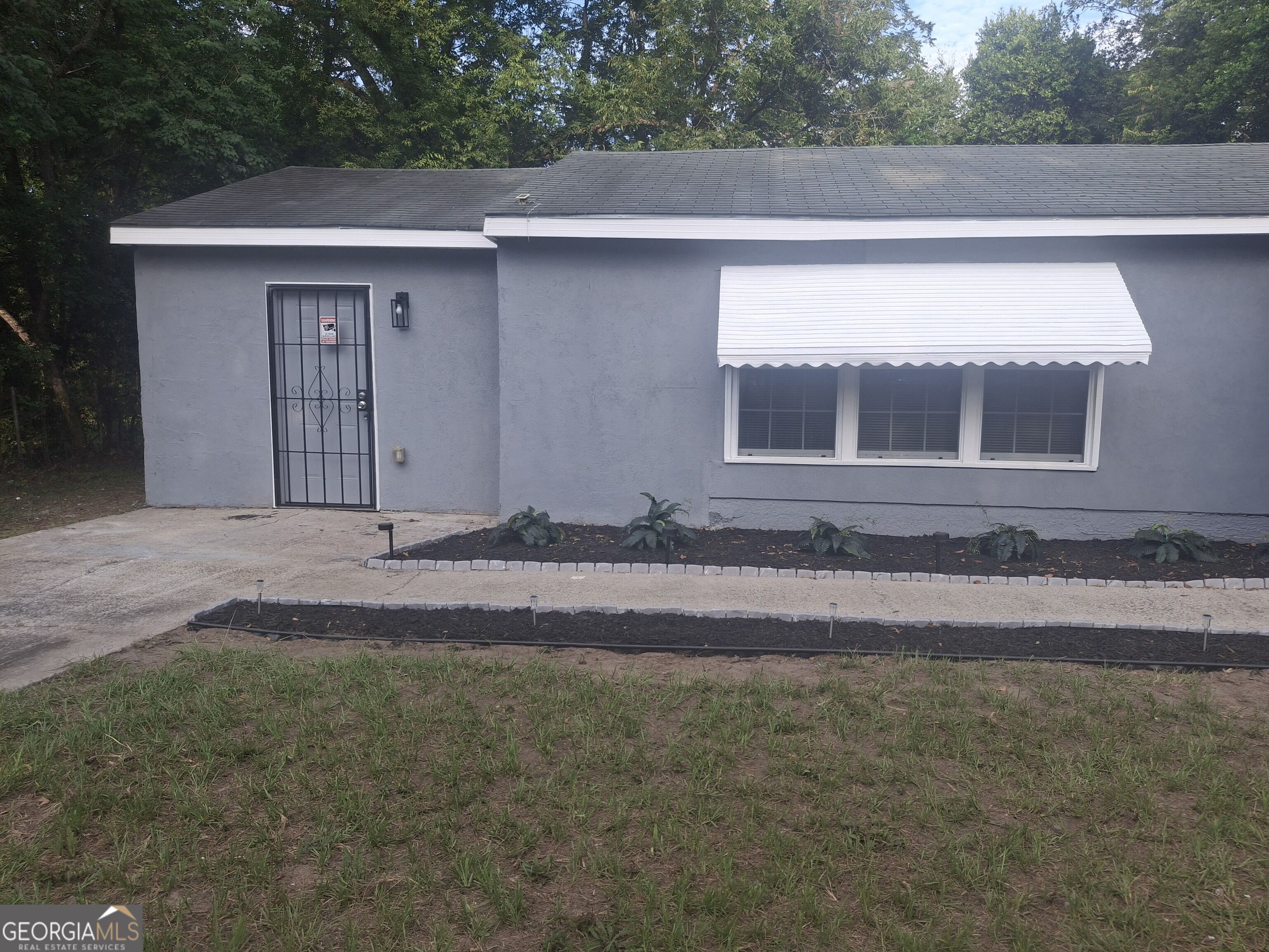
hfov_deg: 69.4
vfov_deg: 54.9
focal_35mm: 25
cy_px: 476
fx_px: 916
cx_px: 634
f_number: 1.8
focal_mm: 4.69
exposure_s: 1/434
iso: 32
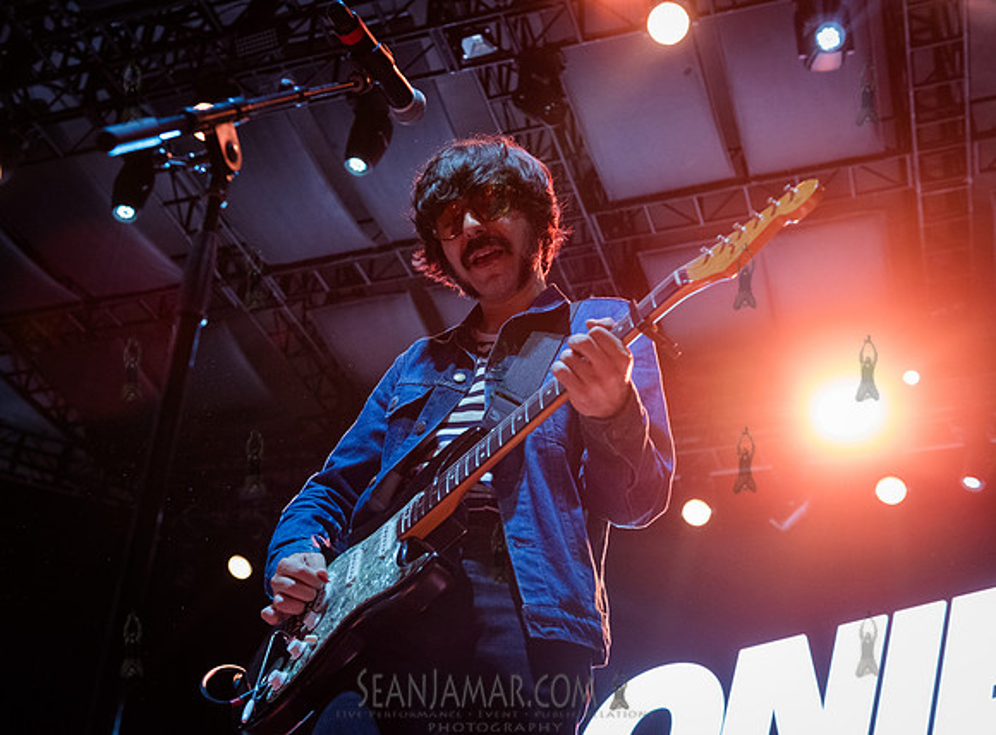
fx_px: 1286
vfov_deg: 31.9
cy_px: 368
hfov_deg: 42.3
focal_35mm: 45
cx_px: 445
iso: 4000
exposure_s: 1/250
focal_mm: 42
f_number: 4
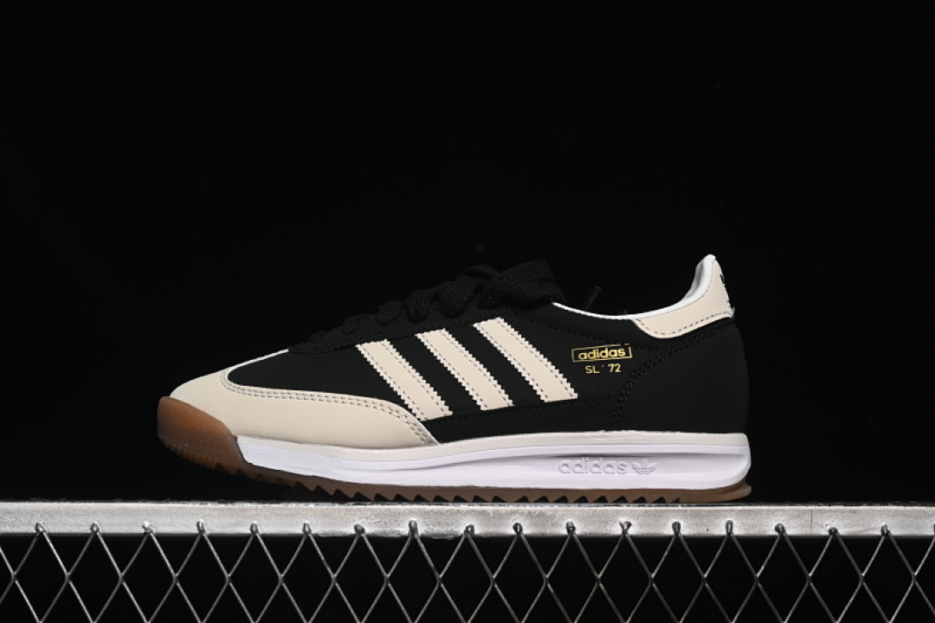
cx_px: 468
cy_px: 312
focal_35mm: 75
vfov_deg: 18.2
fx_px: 1948
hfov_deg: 27.0
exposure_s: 1/50
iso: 160
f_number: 6.3
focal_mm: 50
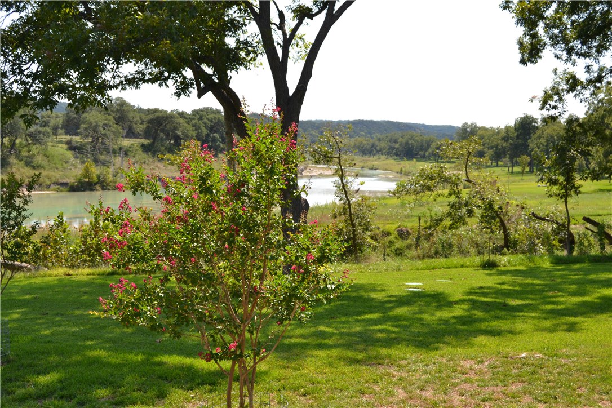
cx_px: 306
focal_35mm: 42
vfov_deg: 31.9
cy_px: 204
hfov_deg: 46.4
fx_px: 714
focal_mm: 28
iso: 100
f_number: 8
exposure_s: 1/200
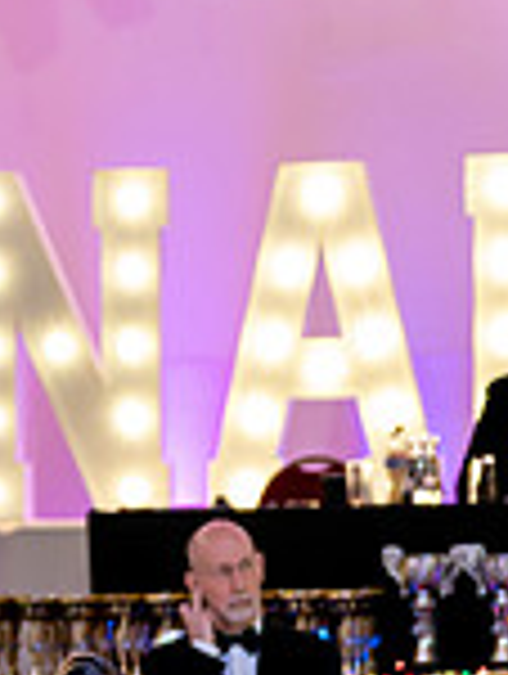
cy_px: 986
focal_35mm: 233
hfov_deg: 6.4
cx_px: -67
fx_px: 4546
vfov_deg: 8.3
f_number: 2.8
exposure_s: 1/400
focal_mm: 81
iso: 3200
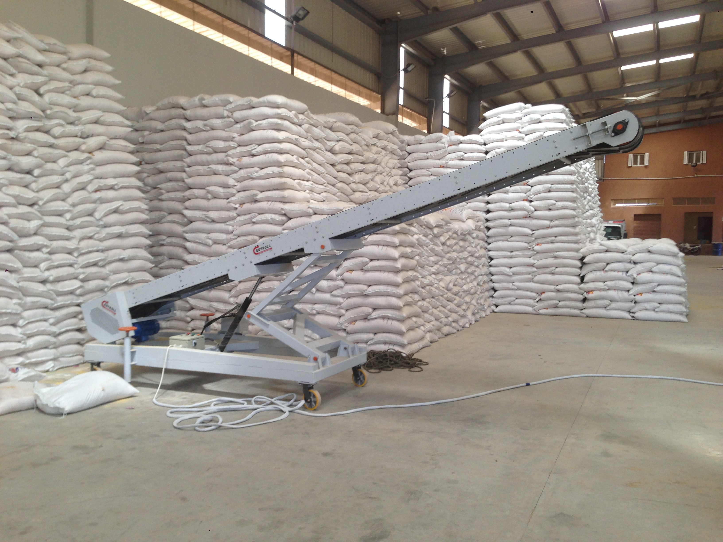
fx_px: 689
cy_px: 271
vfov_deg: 42.9
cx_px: 362
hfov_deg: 55.4
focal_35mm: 33
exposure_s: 1/120
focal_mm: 4.13
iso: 64
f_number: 2.4
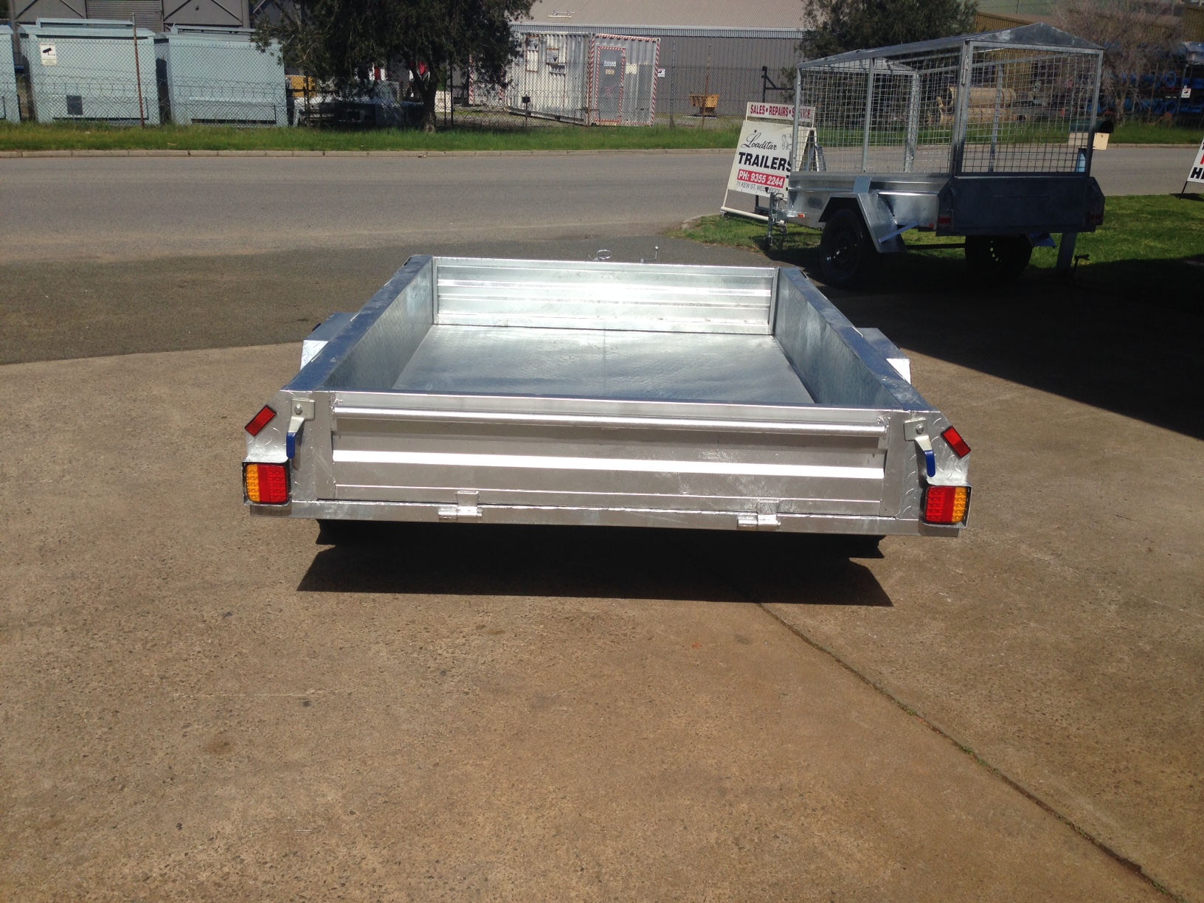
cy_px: 452
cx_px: 602
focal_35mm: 33
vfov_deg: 42.9
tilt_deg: -18.9
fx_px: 1148
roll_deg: -1.0
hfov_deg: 55.4
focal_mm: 4.12
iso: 50
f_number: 2.4
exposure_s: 1/3623
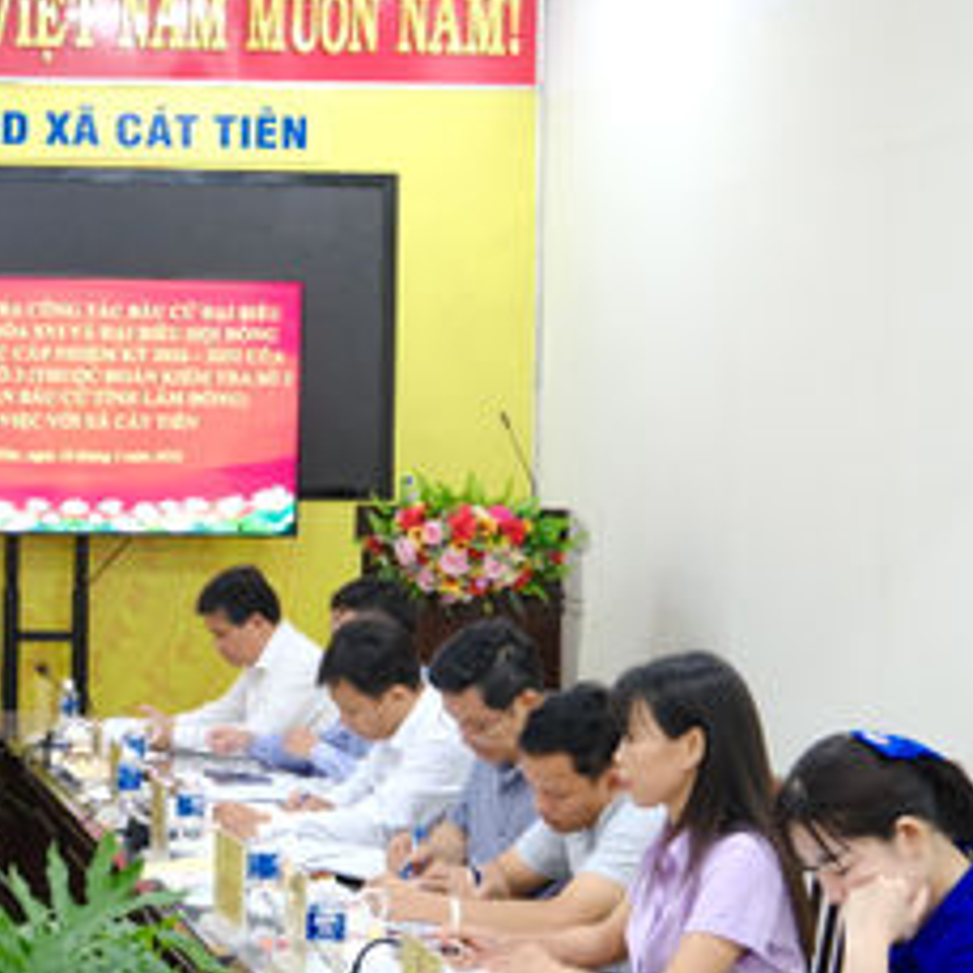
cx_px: -76
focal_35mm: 78
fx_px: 2480
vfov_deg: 22.2
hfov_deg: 21.2
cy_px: 514
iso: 3200
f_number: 4.5
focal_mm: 26
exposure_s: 1/100
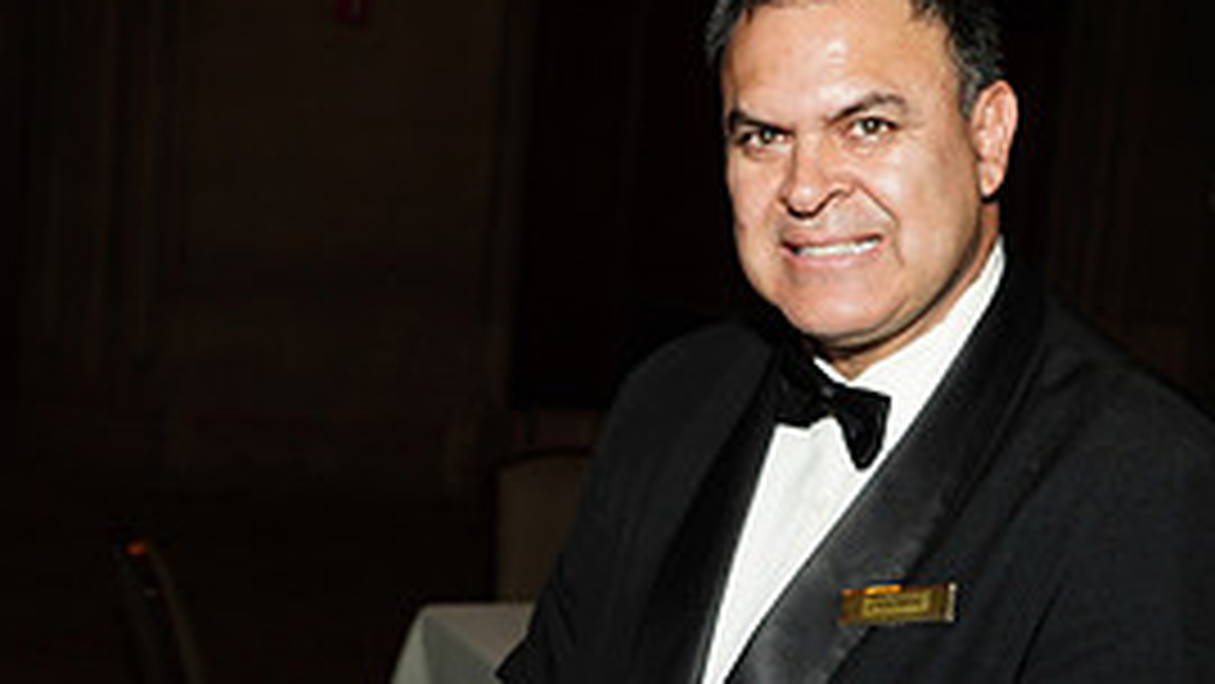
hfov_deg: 29.3
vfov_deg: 16.7
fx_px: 2320
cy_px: 488
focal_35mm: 72
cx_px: 729
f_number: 5.6
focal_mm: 32
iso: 800
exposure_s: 1/80
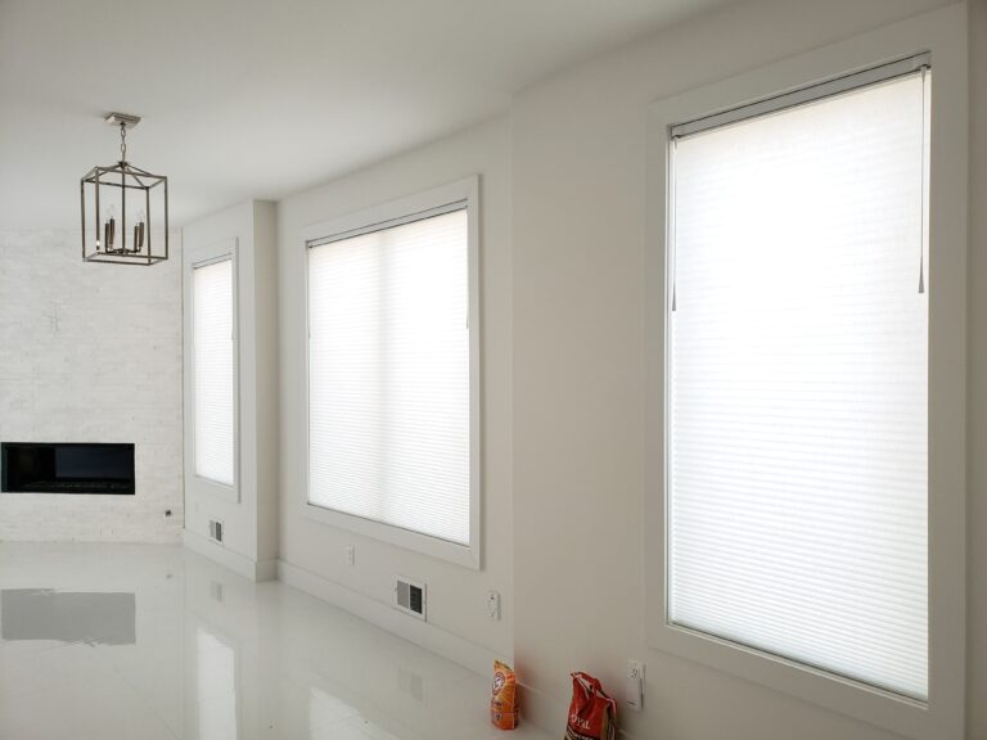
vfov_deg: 53.1
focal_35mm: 26
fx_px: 741
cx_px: 494
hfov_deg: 67.3
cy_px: 370
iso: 200
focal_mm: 4.3
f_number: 2.4
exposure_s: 1/60
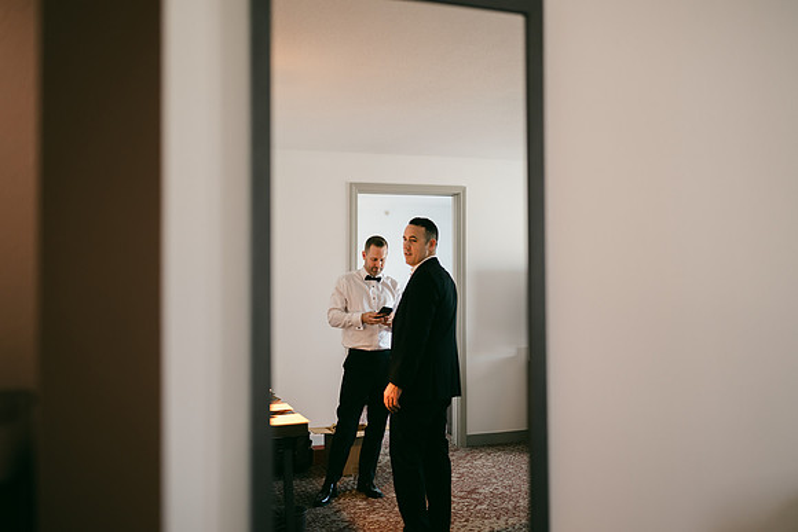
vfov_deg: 37.9
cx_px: 399
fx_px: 776
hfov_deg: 54.4
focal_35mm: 35
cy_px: 266
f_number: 1.2
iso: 400
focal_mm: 35
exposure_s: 1/100
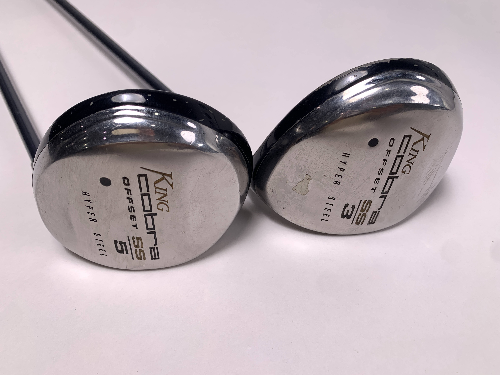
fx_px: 376
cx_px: 250
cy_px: 188
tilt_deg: -45.7
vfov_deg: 53.1
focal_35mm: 26
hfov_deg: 67.3
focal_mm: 4.25
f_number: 1.8
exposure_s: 1/275
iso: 25
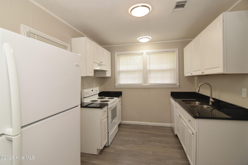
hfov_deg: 95.0
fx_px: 114
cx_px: 124
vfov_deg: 72.1
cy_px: 82
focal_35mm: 16
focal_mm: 11
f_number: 5
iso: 800
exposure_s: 1/100
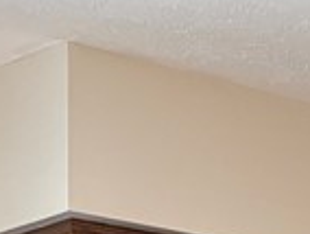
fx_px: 1677
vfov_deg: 7.1
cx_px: 1087
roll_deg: -0.4
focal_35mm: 187
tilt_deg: -3.4
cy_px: 715
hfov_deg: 8.1
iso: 125
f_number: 1.6
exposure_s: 1/60
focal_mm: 5.96
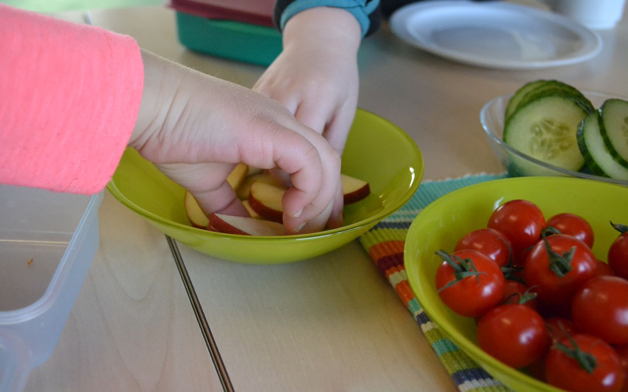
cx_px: 314
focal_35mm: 46
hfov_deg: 43.5
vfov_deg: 28.0
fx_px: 787
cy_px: 199
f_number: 4.5
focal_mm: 30
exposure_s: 1/400
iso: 3200
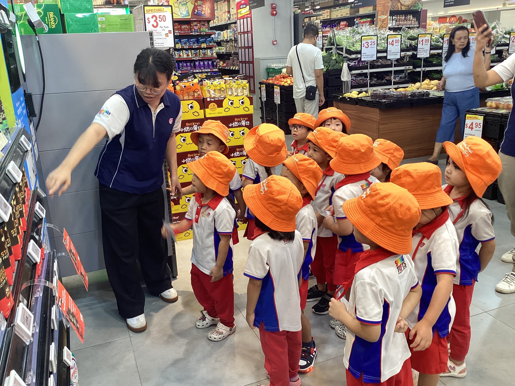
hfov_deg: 58.4
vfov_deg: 45.4
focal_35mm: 31
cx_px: 258
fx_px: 461
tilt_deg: -16.5
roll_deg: +2.2
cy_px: 193
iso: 64
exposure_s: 1/50
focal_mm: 3.3
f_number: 2.4
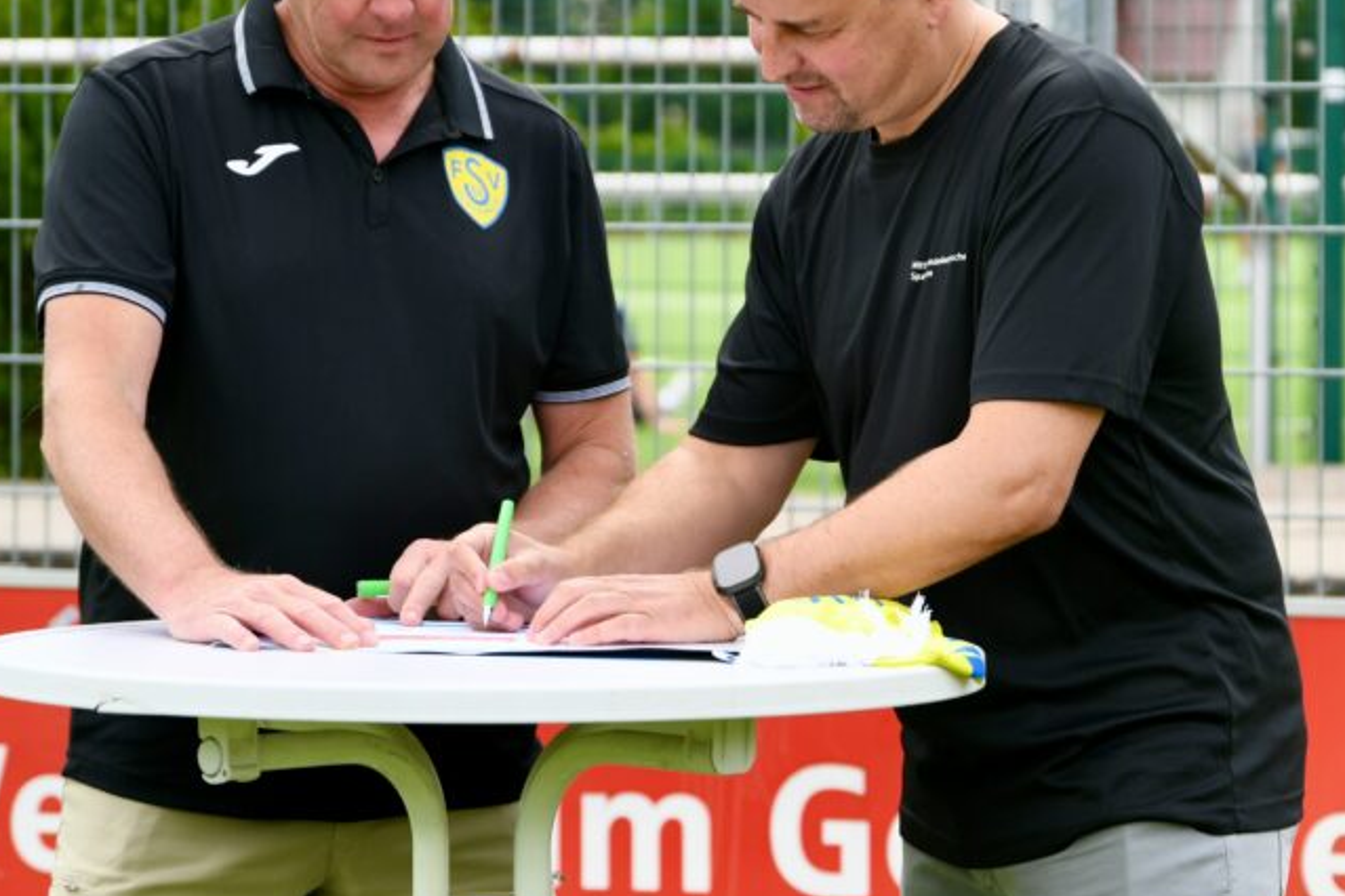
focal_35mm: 93
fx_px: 3474
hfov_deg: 21.8
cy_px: 396
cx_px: 914
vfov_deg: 14.7
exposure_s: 1/1250
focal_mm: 58
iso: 180
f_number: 2.8
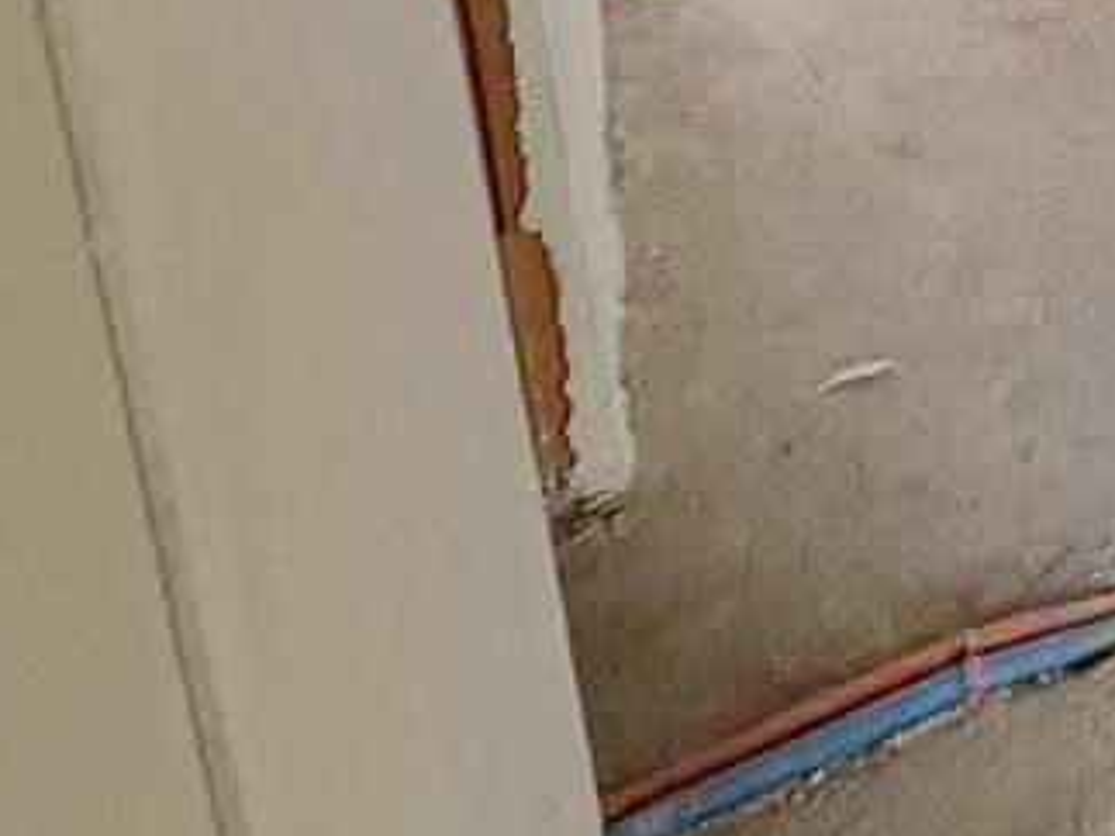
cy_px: -689
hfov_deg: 19.8
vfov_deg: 17.8
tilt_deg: -10.1
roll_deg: +1.5
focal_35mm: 65
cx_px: 2109
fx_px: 2093
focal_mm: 2.22
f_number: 2.2
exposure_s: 1/50
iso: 250
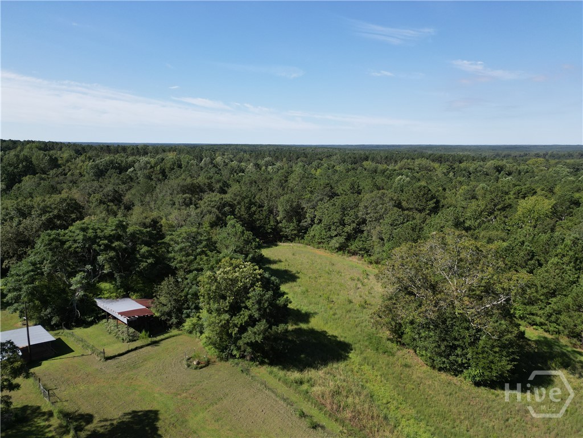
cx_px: 292
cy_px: 219
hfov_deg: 71.6
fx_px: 404
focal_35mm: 24
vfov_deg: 56.8
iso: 110
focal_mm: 6.72
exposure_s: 1/2500
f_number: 1.7
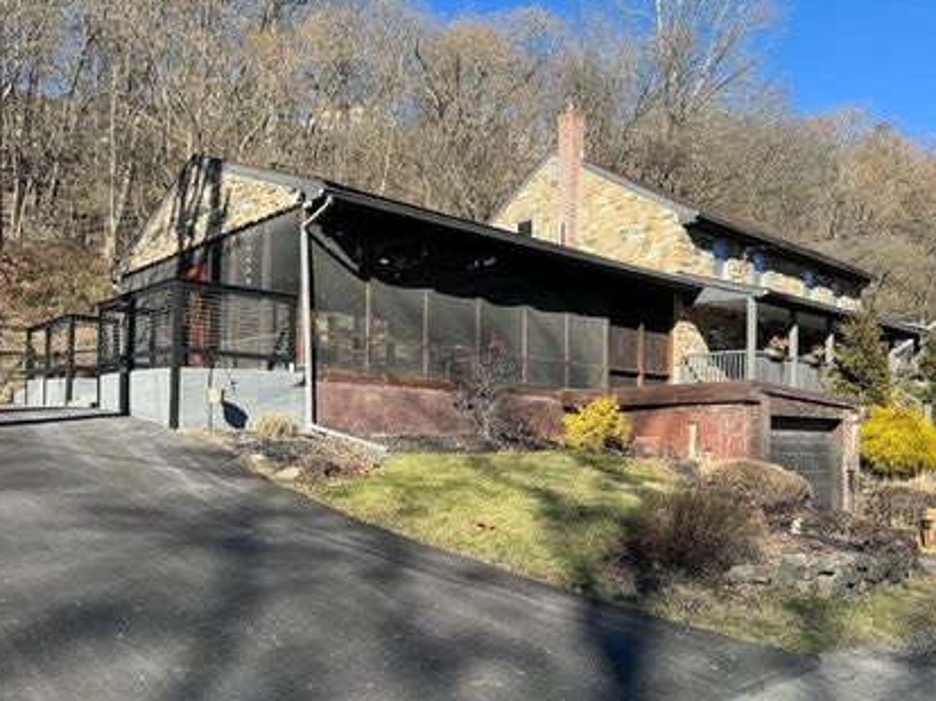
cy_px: 408
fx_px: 784
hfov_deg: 61.7
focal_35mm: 29
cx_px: 479
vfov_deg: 48.0
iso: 80
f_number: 1.78
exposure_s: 1/1980
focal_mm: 6.86
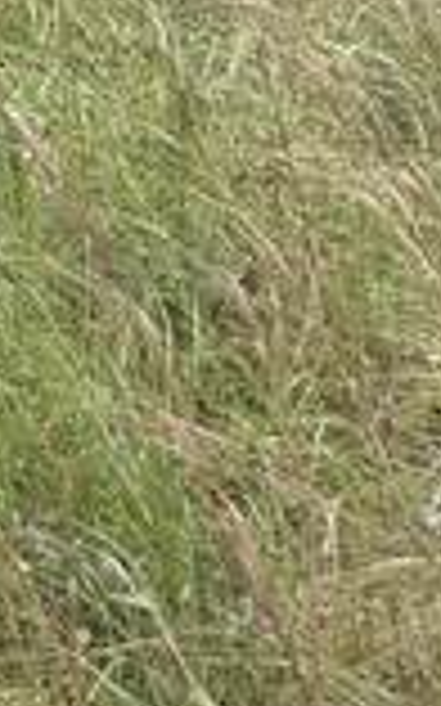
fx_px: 3984
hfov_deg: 4.9
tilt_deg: -1.7
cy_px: -733
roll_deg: +0.5
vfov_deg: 9.4
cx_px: -1976
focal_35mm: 207
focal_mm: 6.76
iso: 100
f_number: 1.78
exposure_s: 1/742
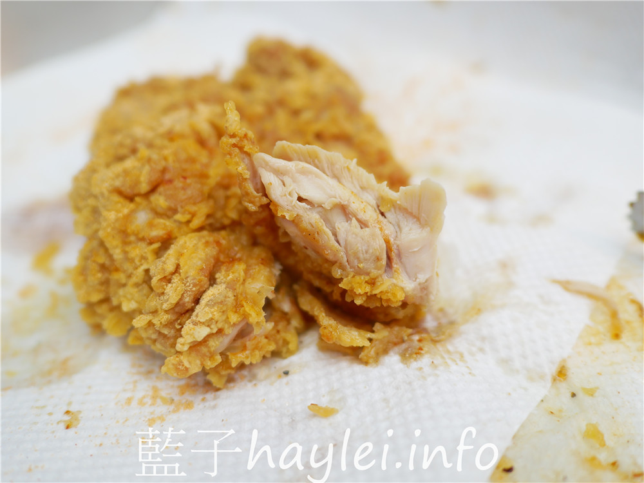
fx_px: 558
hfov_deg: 60.0
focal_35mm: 30
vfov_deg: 46.8
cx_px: 322
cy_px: 242
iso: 200
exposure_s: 1/160
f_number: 2
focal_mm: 15
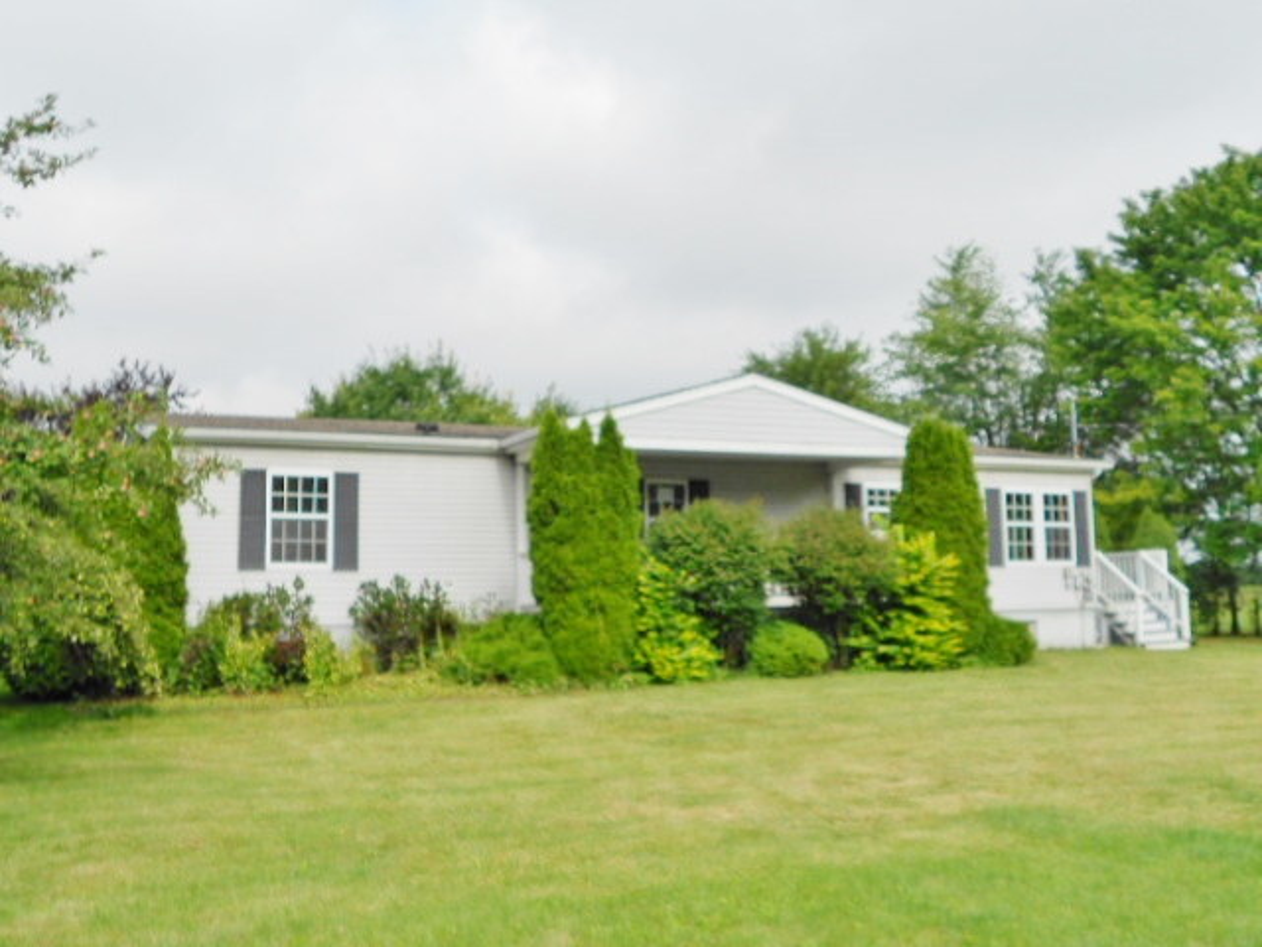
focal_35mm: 37
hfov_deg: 50.1
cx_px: 631
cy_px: 474
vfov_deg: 38.7
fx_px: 1349
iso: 80
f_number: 3.9
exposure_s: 1/640
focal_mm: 6.7
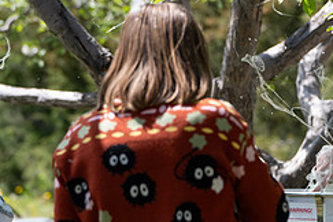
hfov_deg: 7.5
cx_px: 322
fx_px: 2534
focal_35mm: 274
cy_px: 97
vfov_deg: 5.0
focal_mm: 105
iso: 320
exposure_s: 1/1000
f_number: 4
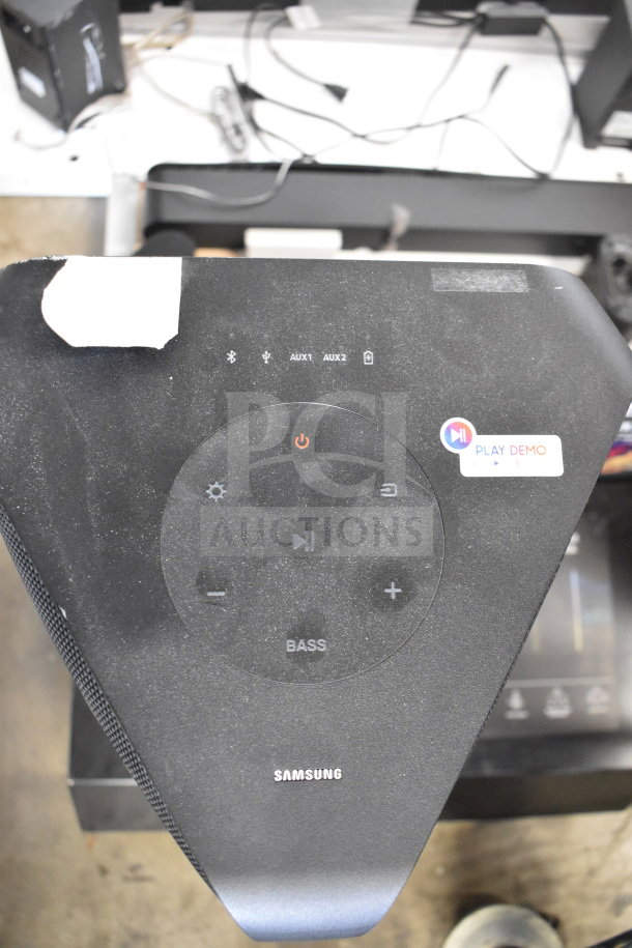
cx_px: 316
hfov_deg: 43.6
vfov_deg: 61.9
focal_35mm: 30
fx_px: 790
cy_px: 474
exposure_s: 1/30
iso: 5600
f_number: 3.8
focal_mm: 20
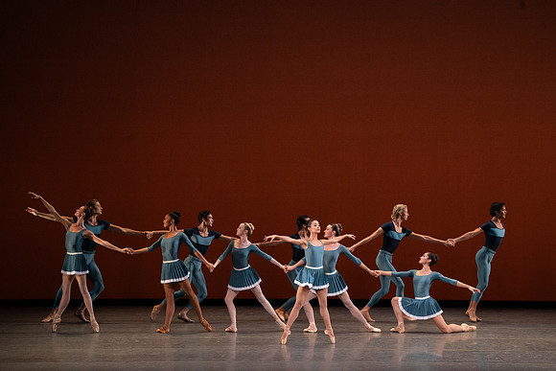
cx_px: 278
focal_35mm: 185
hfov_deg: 11.1
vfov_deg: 7.4
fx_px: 2858
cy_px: 186
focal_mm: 185
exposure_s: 1/400
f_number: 9
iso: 5000
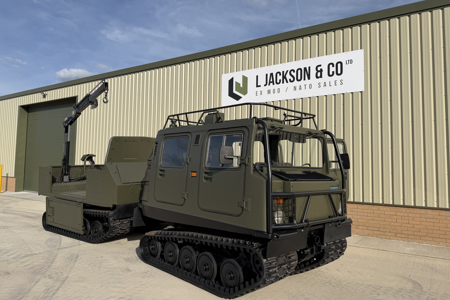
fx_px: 312
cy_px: 141
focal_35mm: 25
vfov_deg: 51.3
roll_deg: -0.8
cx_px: 225
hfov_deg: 71.5
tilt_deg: +4.0
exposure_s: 1/6711
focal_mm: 6.76
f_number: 1.78
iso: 80
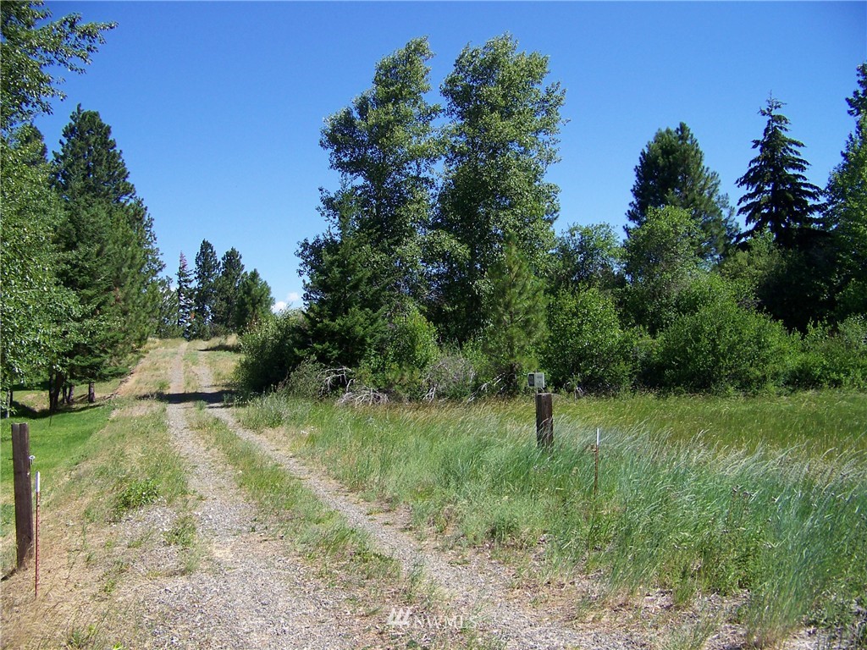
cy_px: 325
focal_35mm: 36
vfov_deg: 39.7
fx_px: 902
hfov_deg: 51.4
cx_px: 434
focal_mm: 5.85
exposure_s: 1/640
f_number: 2.8
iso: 64
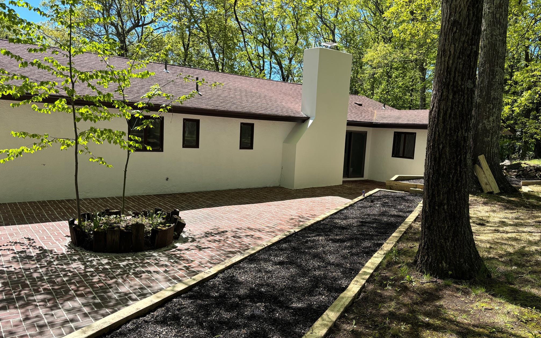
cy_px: 183
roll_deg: -3.0
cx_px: 266
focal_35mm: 28
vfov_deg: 44.5
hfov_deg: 66.5
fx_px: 413
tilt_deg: -7.5
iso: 50
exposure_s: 1/1279
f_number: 1.6
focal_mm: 5.96
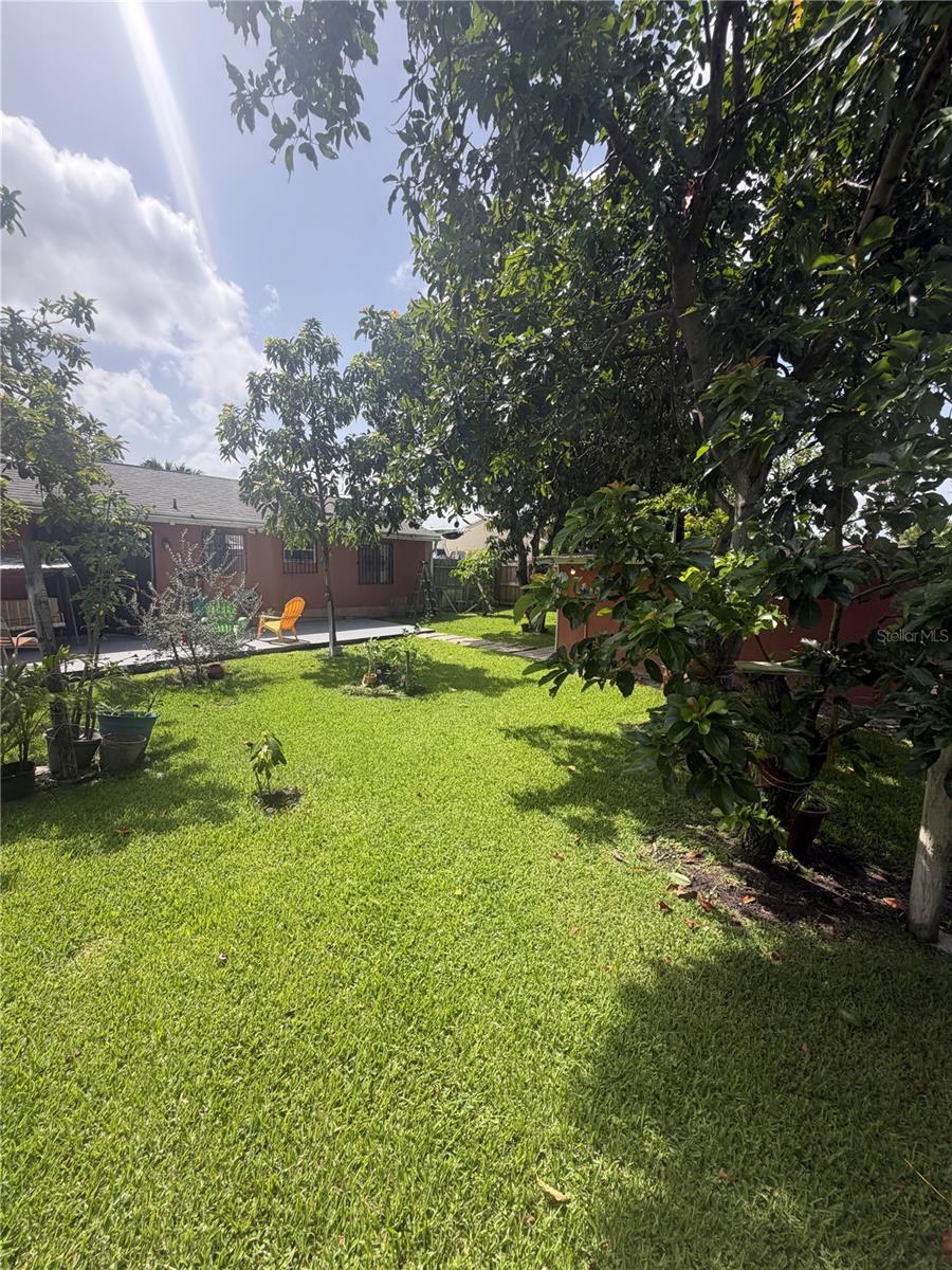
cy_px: 635
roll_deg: -1.9
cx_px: 476
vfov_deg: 102.1
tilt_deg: -7.0
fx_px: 513
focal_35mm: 14
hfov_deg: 85.7
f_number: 2.2
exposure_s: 1/770
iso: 32
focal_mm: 2.22
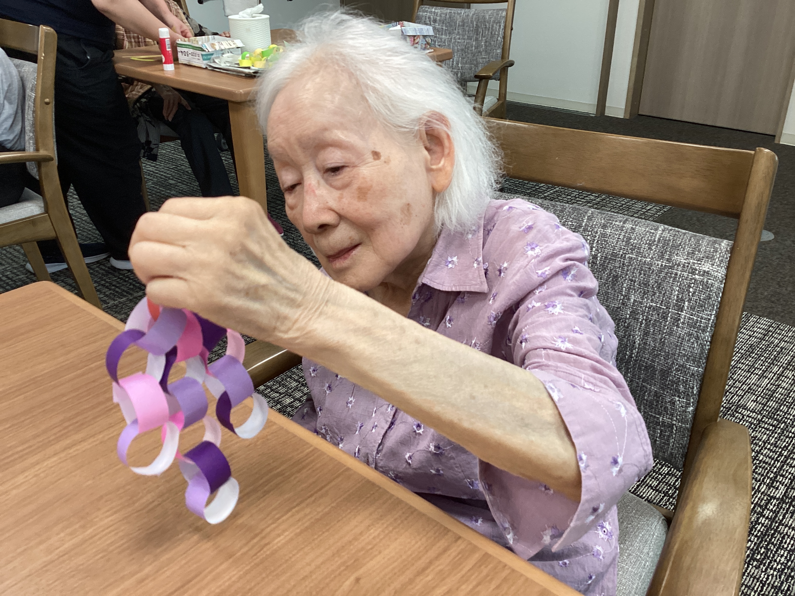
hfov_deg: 58.4
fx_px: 712
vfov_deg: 45.4
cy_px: 298
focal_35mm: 31
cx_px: 398
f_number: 2.4
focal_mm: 3.3
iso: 100
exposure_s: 1/60
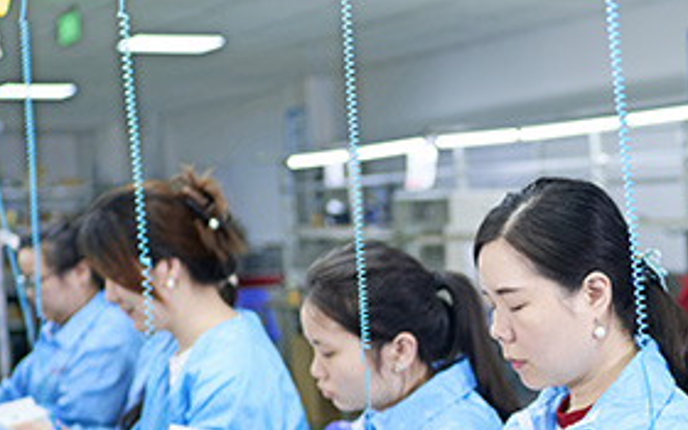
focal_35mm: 102
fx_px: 1913
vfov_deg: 12.7
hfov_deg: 19.4
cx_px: 779
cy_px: 416
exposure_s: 1/30
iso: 100
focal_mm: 35
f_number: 2.2
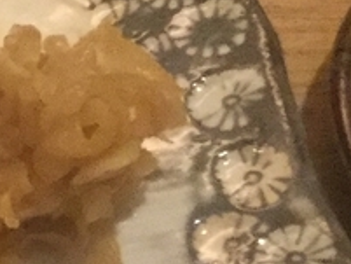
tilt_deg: -57.1
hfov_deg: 8.8
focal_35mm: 185
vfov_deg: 8.0
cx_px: -692
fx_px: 1877
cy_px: 12
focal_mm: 3.3
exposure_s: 1/24
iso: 200
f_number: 2.4
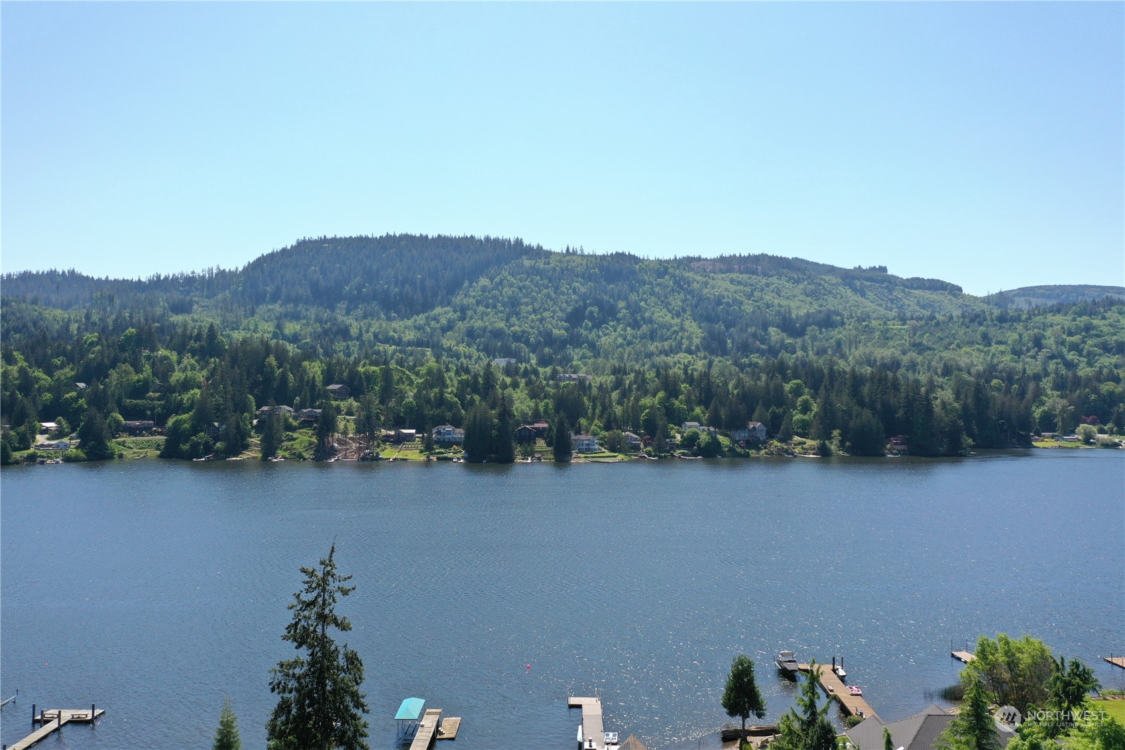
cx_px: 562
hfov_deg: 65.5
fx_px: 875
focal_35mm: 28
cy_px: 375
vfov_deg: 46.4
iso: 100
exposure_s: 1/640
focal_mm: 10.26
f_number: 5
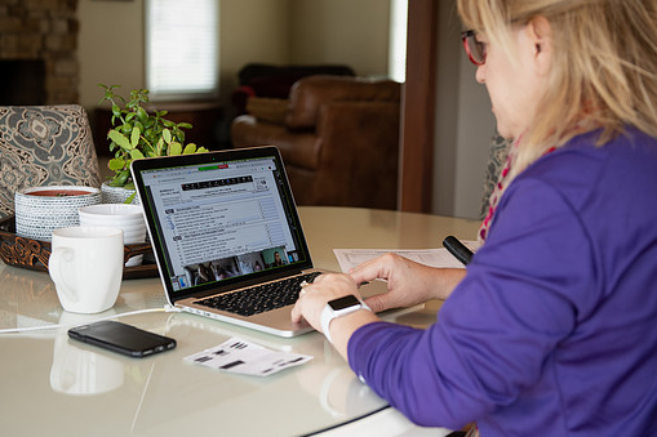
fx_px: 1040
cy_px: 190
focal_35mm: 57
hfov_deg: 35.1
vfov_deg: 23.7
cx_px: 316
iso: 500
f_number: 3.5
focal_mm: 50
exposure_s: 1/125
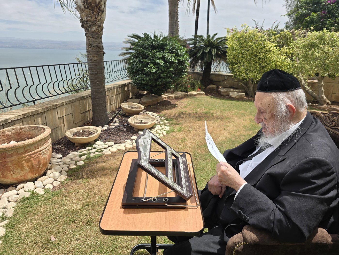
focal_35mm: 23
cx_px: 170
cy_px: 128
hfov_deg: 73.9
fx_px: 225
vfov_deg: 58.9
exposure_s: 1/694
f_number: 1.7
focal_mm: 6.3
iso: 12
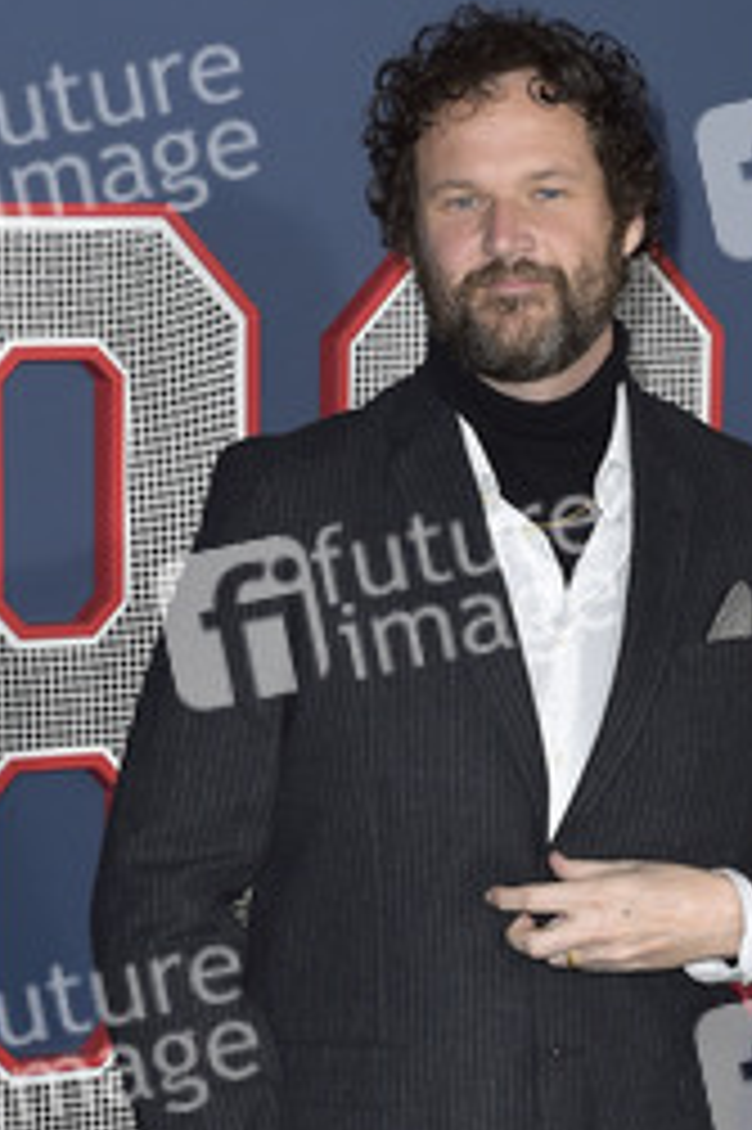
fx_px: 2604
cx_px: 520
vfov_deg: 24.3
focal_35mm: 83
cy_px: 828
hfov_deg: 16.4
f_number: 6.3
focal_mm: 52
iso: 400
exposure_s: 1/250
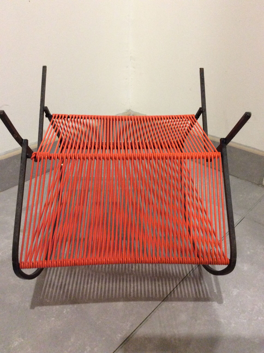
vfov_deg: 56.9
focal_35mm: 32
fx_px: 326
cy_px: 176
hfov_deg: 44.1
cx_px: 132
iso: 250
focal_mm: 3.3
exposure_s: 1/25
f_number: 2.4
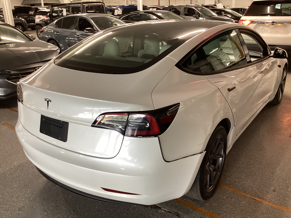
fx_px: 261
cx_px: 146
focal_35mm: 31
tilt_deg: -22.4
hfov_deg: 58.4
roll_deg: +1.6
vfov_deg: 45.4
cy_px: 109
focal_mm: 3.3
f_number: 2.4
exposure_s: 1/50
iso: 160
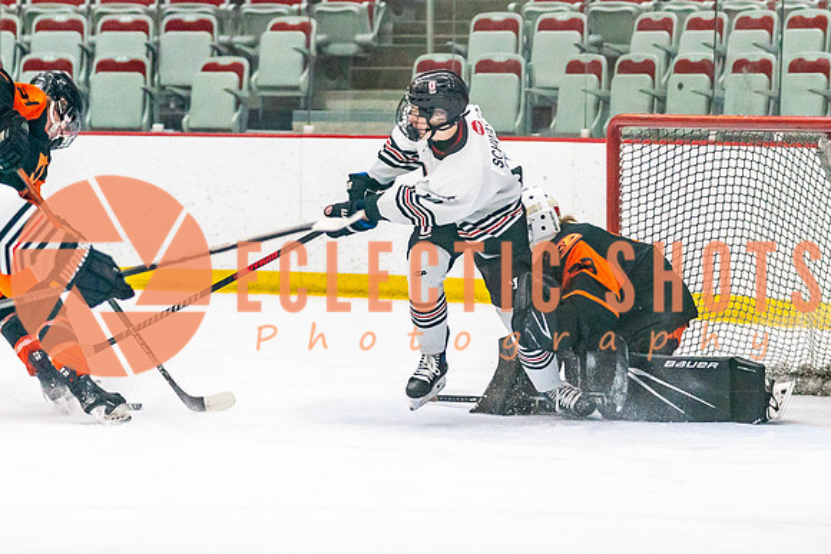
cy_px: 343
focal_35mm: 183
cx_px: 540
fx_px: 4218
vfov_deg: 7.5
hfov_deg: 11.2
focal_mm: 90
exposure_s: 1/1250
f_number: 2.8
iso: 3200
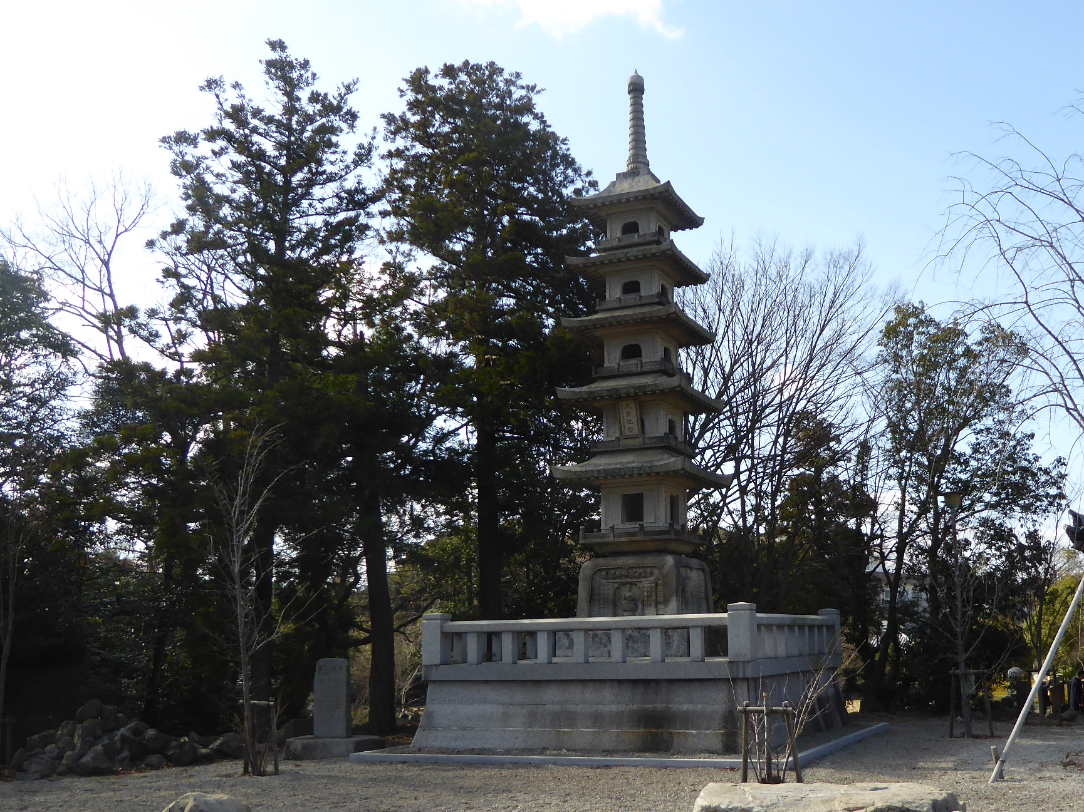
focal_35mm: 37
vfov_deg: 38.5
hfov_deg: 49.7
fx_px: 1158
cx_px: 678
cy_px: 483
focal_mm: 4.3
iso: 100
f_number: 3.3
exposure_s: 1/500
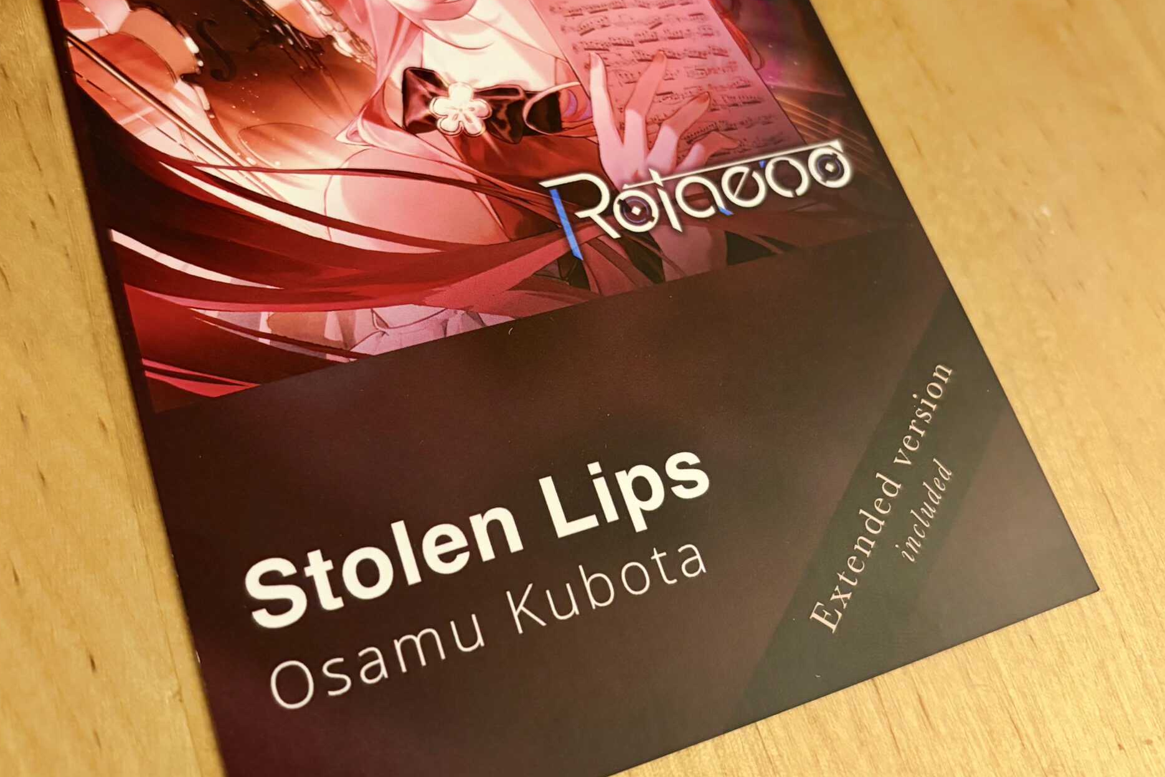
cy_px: 320
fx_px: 1197
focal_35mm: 37
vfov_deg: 35.8
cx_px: 578
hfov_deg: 51.9
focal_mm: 6
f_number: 1.6
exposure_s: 1/33
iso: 400
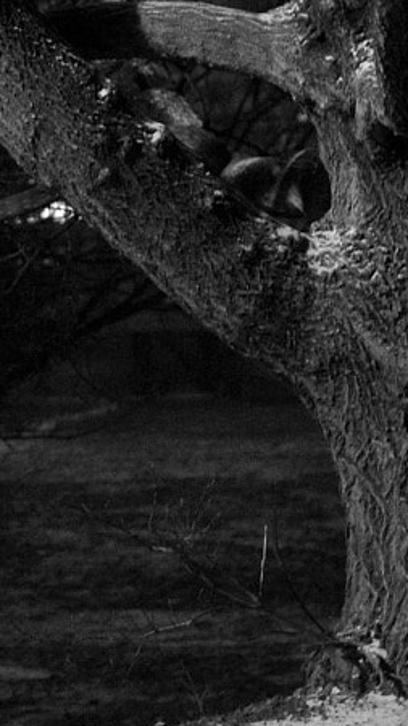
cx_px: -206
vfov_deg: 11.5
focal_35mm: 186
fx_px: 3579
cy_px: 32
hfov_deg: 6.4
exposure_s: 1/30
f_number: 2.8
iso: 4000
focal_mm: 50
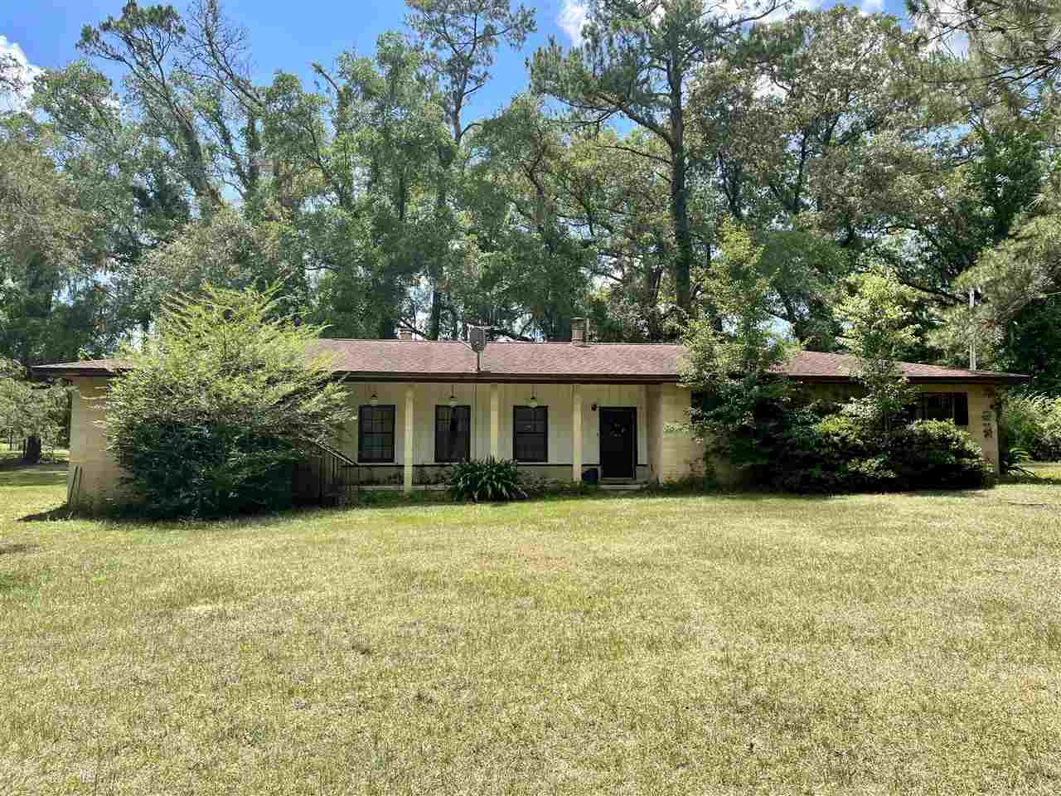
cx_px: 530
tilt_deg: +5.3
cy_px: 398
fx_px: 797
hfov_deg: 67.3
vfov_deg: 53.1
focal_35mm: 26
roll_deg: +1.1
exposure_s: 1/1795
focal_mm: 4.2
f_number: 1.6
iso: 32
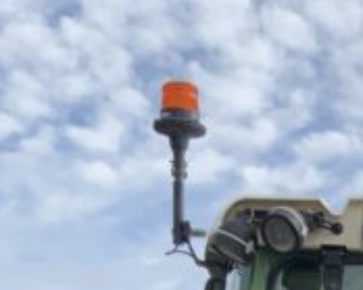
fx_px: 1793
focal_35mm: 167
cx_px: 613
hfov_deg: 10.9
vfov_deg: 8.5
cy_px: 693
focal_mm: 3
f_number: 1.8
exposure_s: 1/962
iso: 16
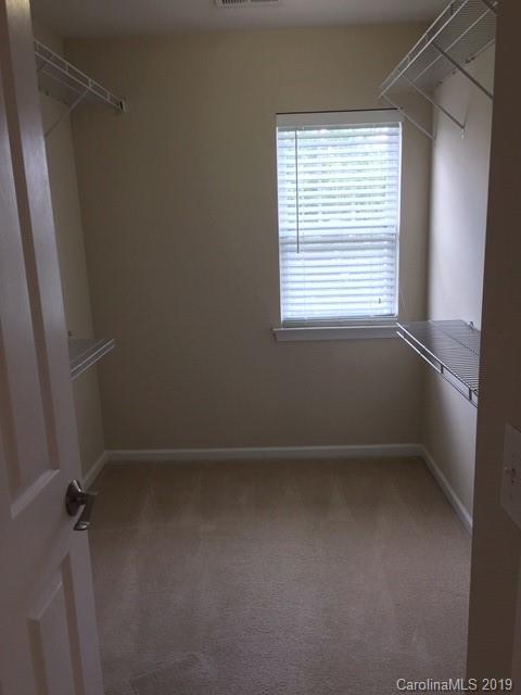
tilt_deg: -13.2
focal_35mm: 29
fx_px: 582
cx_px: 260
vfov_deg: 61.7
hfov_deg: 48.2
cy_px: 348
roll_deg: +2.0
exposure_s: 1/40
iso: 32
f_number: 2.2
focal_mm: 4.15
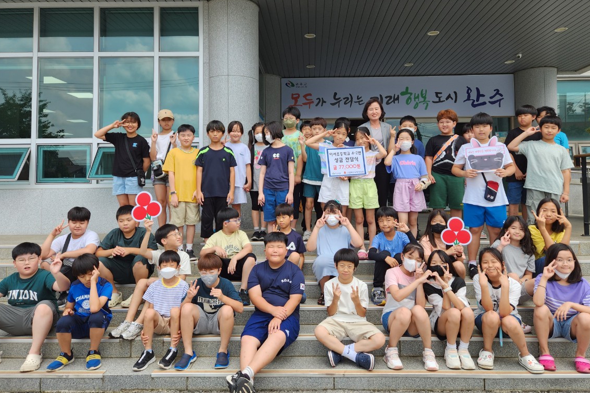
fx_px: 442
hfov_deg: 67.4
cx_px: 300
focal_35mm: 27
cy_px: 160
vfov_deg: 47.7
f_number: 1.8
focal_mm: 5.4
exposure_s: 1/667
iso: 20
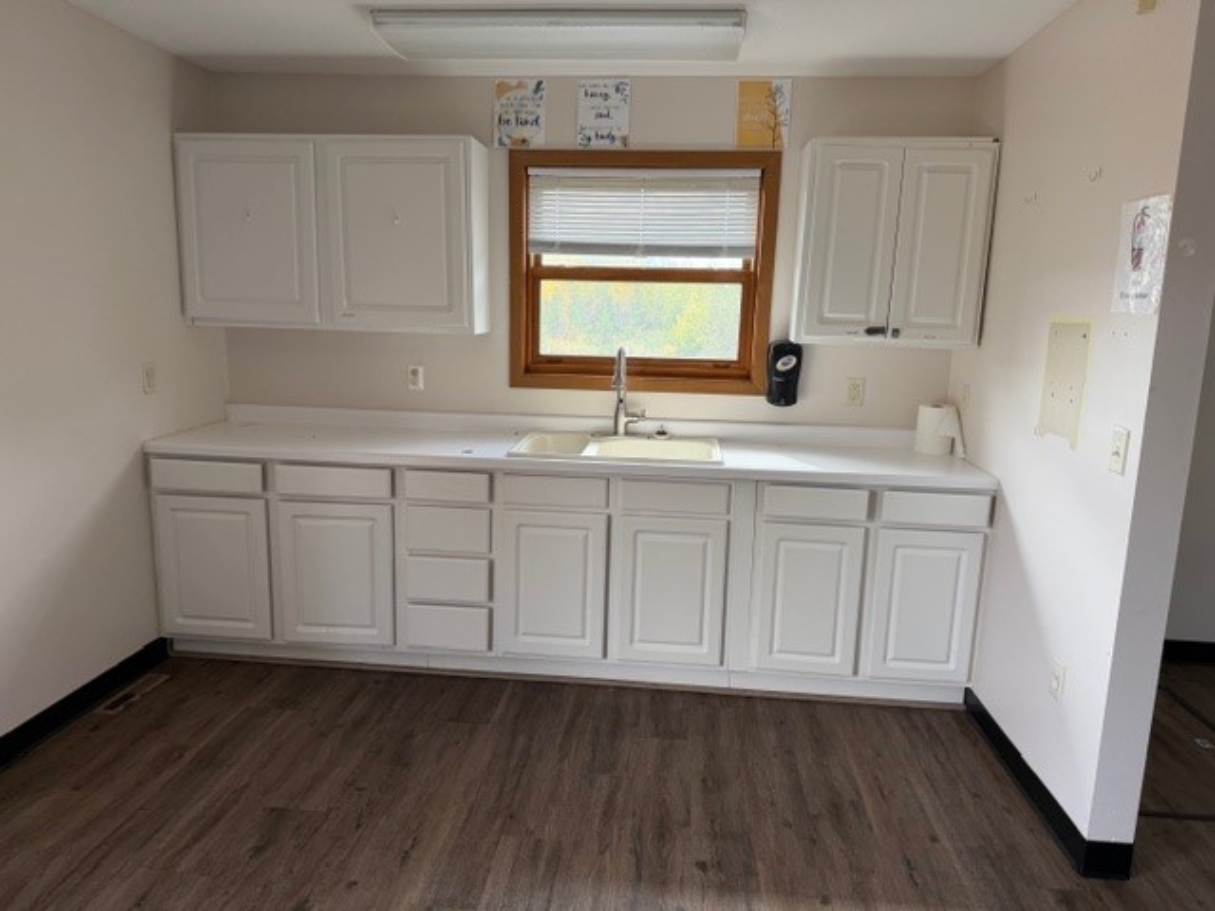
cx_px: 608
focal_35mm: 24
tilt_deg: -10.5
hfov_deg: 71.6
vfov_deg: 56.8
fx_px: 842
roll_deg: -4.3
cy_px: 456
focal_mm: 6.76
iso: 125
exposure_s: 1/207
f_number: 1.78
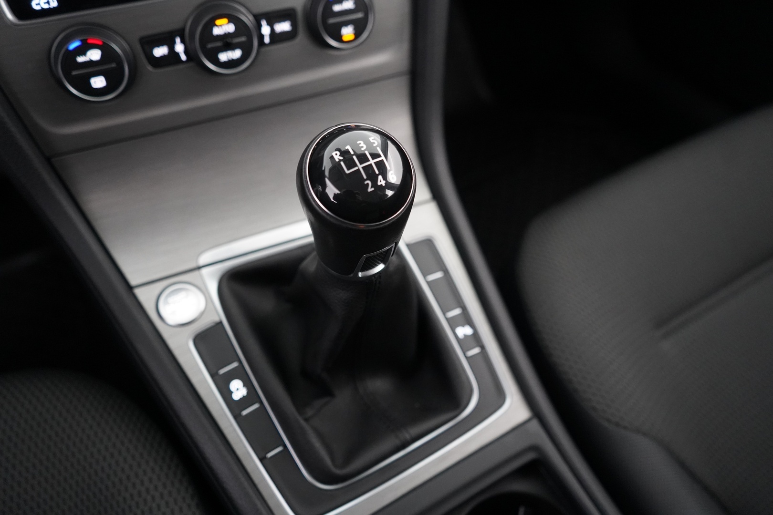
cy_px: 258
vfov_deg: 46.4
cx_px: 386
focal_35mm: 28
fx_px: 601
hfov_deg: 65.5
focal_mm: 28
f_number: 3.5
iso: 6400
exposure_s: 1/40
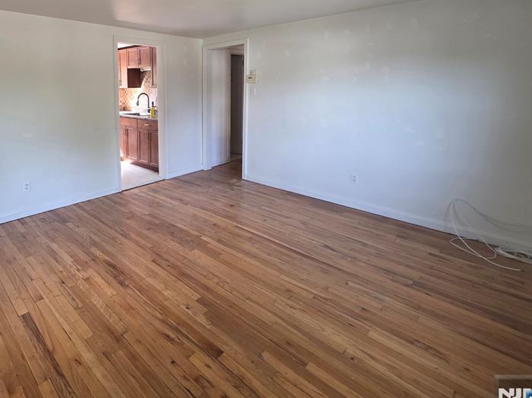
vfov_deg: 66.0
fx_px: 292
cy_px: 121
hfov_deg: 82.2
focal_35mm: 19
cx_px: 183
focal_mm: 2.2
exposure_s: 1/120
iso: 250
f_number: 1.9
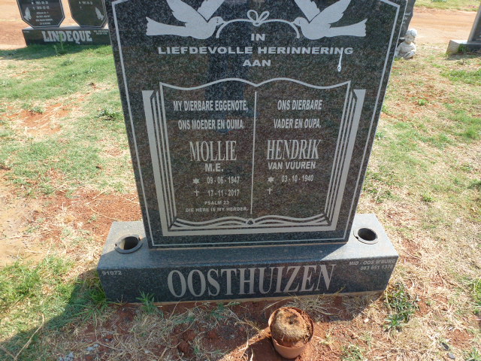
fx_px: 333
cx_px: 240
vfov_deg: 56.8
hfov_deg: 71.6
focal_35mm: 24
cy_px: 180
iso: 100
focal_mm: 4.3
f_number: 4
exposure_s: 1/250
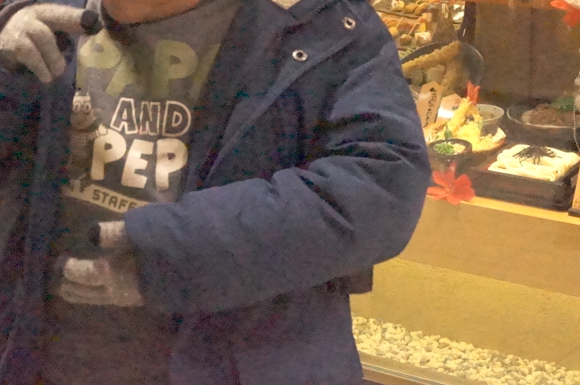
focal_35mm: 109
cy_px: -7
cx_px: 69
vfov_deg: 12.4
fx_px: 1755
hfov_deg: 18.5
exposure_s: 1/1250
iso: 16000
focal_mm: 35
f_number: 9
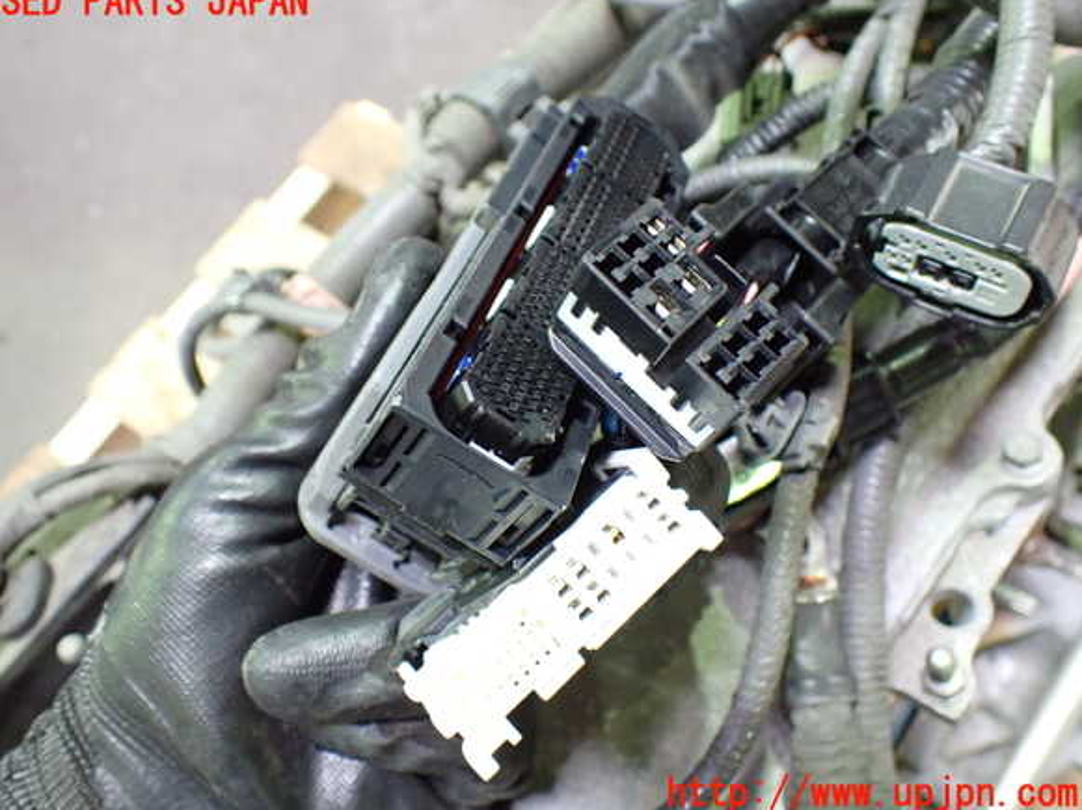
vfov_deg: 45.4
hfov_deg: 58.4
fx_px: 968
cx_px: 529
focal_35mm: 31
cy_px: 398
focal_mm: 5.4
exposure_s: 1/40
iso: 800
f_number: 2.3
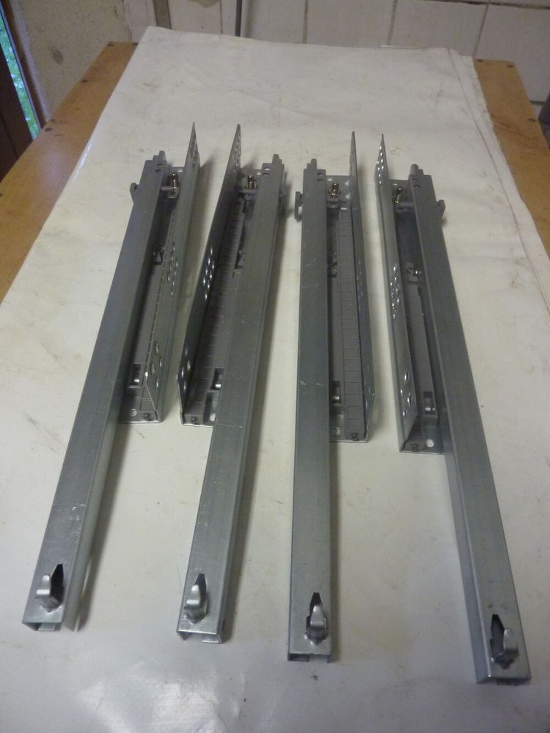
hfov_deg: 54.9
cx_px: 275
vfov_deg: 69.4
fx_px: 530
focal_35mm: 25
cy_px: 366
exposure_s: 1/30
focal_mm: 4.1
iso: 400
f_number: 3.3
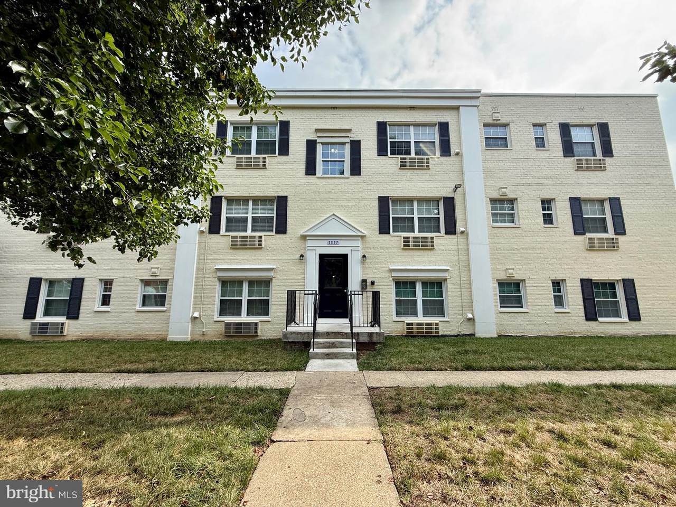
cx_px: 338
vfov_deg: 85.7
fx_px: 273
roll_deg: +0.2
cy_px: 254
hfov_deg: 102.1
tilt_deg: +9.9
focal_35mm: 14
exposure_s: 1/579
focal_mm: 2.22
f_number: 2.2
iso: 50
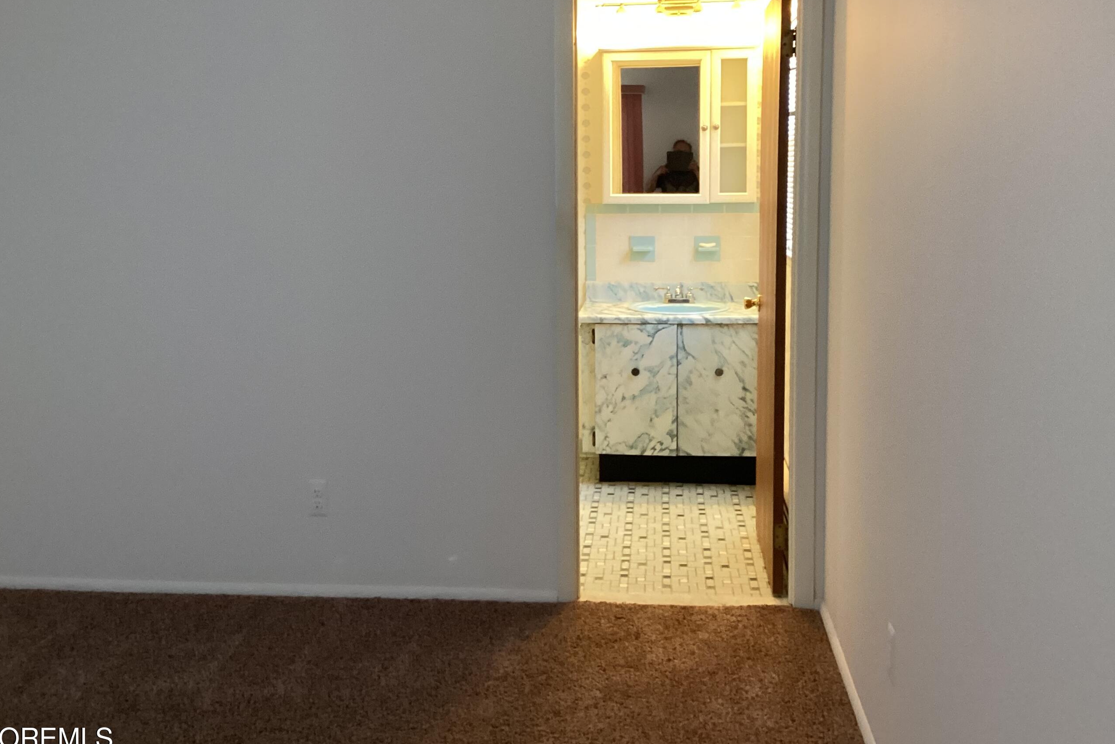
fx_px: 1177
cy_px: 290
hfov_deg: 50.7
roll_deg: +1.2
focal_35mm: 38
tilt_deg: -7.0
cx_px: 541
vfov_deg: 34.9
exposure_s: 1/33
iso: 250
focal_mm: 3.3
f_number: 2.4
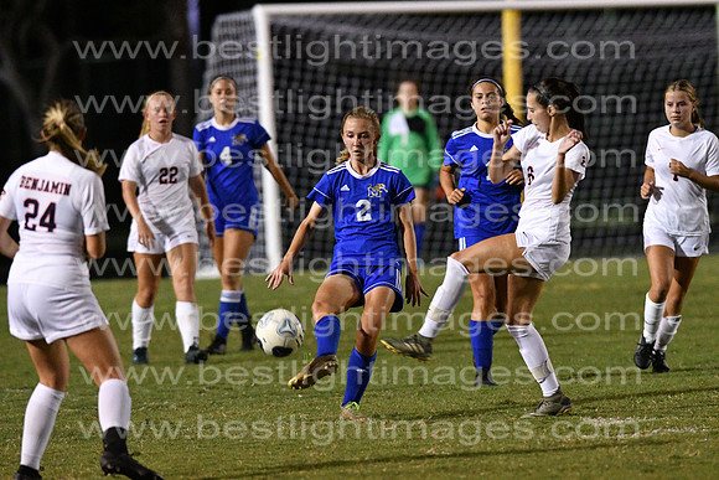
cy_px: 240
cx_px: 360
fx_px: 8989
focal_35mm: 450
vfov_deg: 3.1
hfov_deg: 4.6
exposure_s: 1/640
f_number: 3.5
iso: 10000
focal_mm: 300
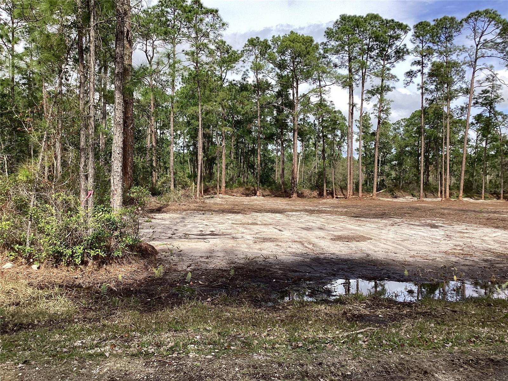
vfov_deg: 45.4
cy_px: 190
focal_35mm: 31
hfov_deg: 58.4
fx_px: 455
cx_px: 254
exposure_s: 1/916
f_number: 2.4
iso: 25
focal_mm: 3.3
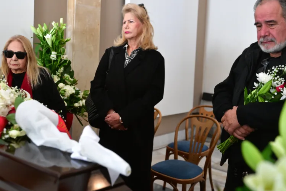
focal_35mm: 41
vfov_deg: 32.5
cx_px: 116
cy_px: 75
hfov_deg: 47.2
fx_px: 326
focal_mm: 30
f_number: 3.2
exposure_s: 1/500
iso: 6400
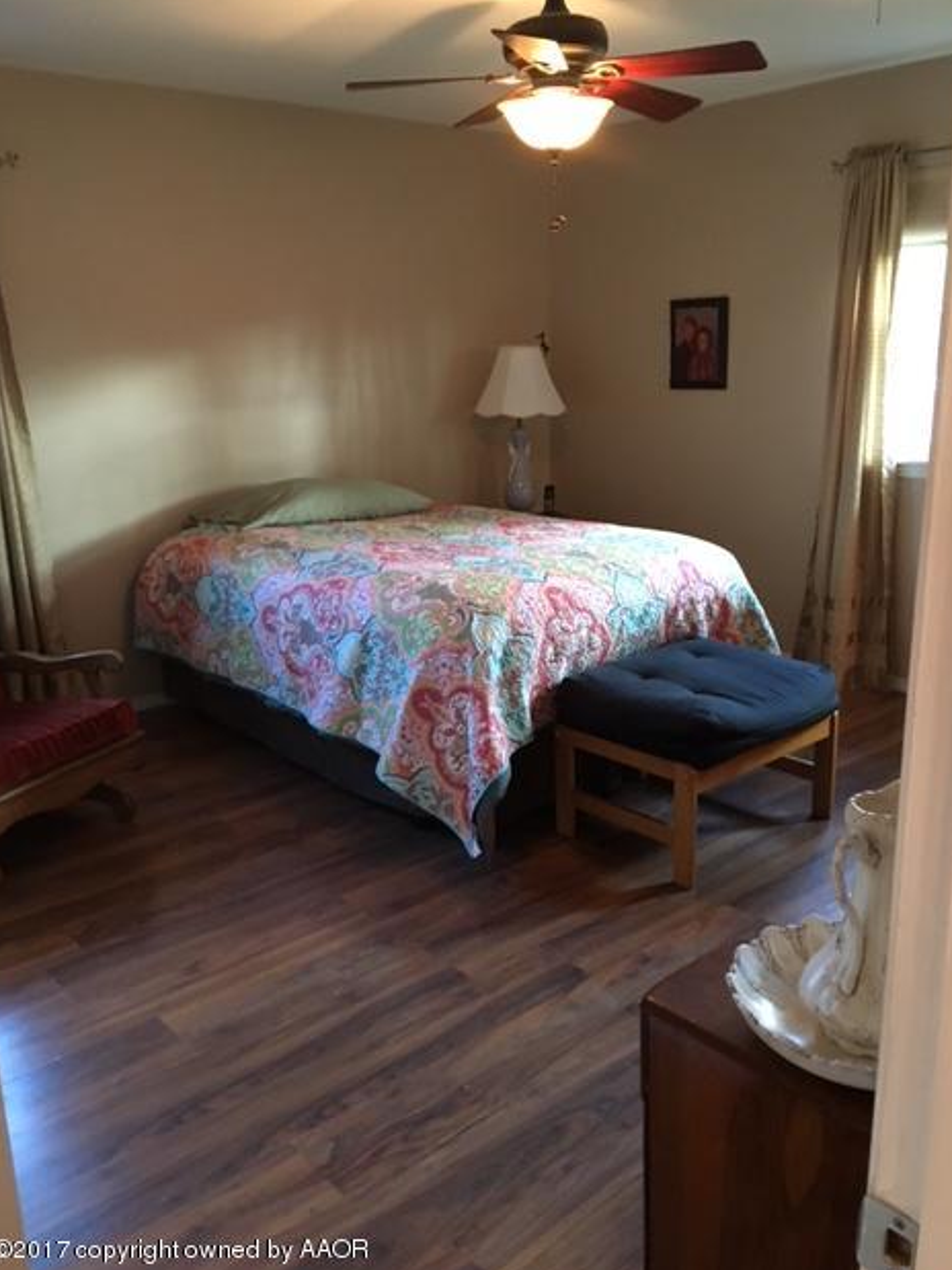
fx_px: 1100
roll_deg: +0.3
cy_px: 642
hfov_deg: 46.8
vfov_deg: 60.0
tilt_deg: -14.9
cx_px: 474
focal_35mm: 30
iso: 200
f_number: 2.2
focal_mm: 4.15
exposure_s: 1/15
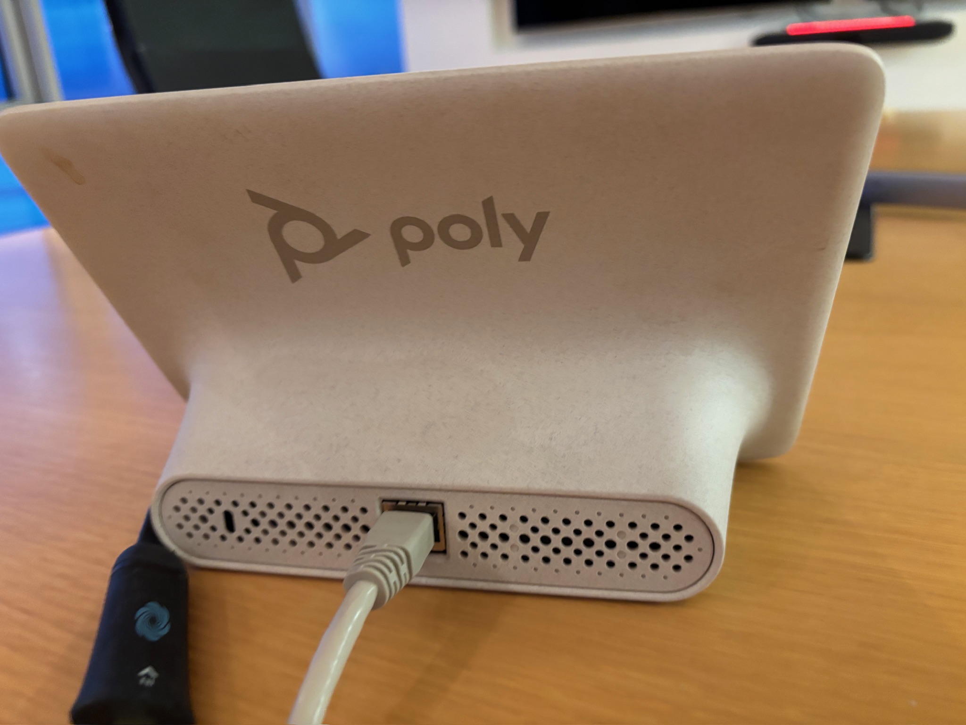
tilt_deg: -18.3
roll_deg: +4.6
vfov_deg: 53.1
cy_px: 362
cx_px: 483
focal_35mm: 26
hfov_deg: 67.3
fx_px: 726
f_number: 1.6
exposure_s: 1/50
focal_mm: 5.96
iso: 400
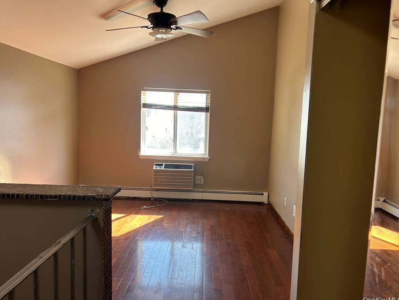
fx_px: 311
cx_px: 197
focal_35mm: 27
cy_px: 150
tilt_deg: -6.6
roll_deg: -0.6
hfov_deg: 65.3
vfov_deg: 51.4
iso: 64
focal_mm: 5.7
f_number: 1.5
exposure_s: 1/121
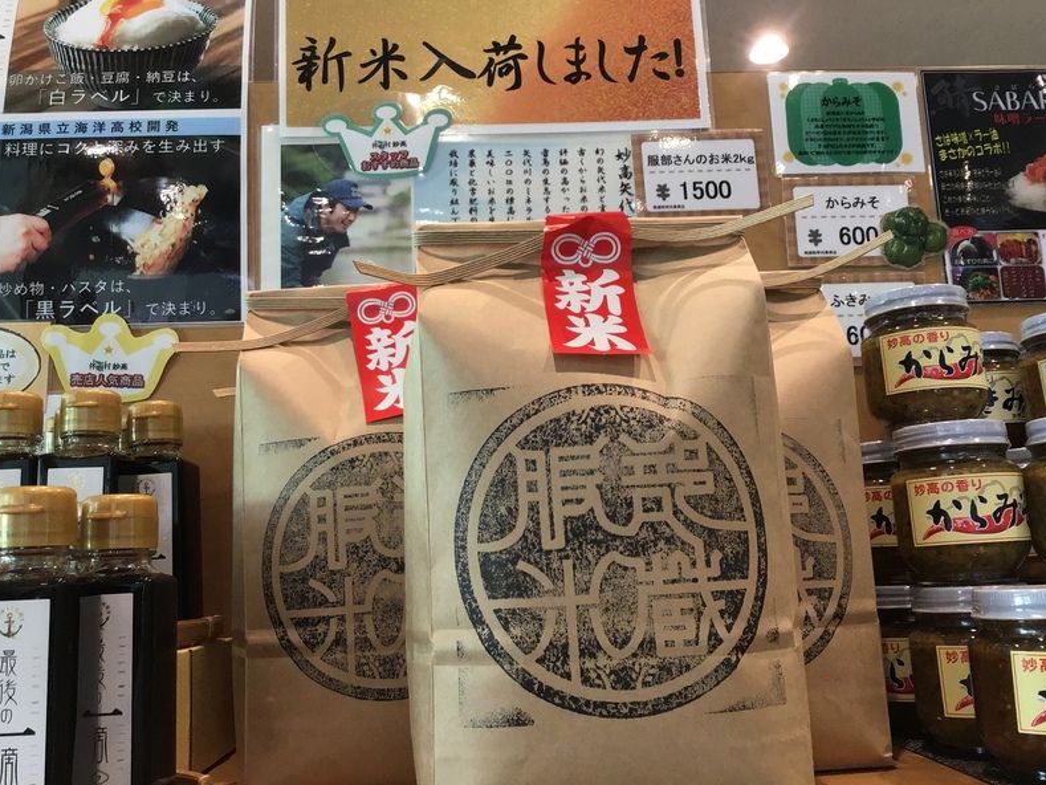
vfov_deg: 44.2
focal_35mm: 32
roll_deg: +2.4
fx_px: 967
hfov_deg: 56.8
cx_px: 522
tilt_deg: +10.3
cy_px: 384
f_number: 2.4
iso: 100
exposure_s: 1/30
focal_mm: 3.3
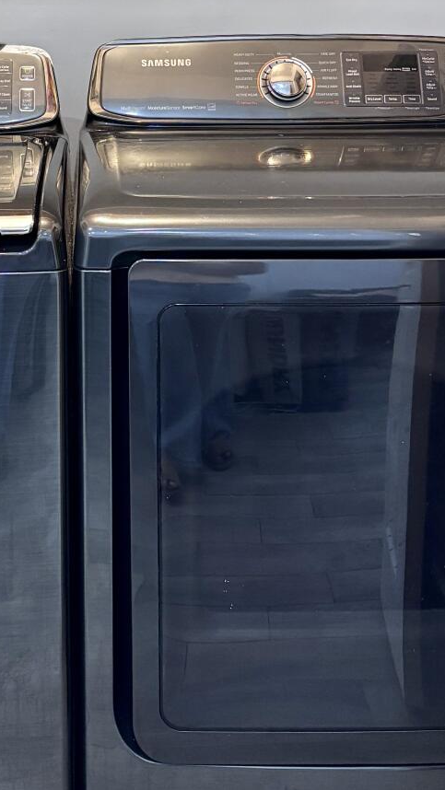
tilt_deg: -6.8
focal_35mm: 66
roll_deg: +0.2
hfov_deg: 18.1
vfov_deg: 30.7
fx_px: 1384
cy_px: 100
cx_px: 96
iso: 250
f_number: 1.6
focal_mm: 5.96
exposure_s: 1/60
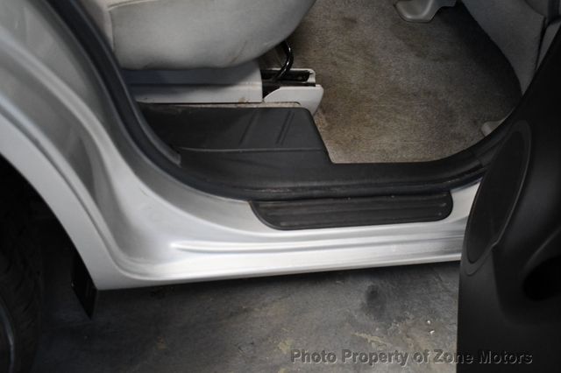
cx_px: 280
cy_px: 186
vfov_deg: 29.8
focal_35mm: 45
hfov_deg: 43.6
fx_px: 701
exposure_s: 1/100
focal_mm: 30
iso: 3200
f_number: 4.2
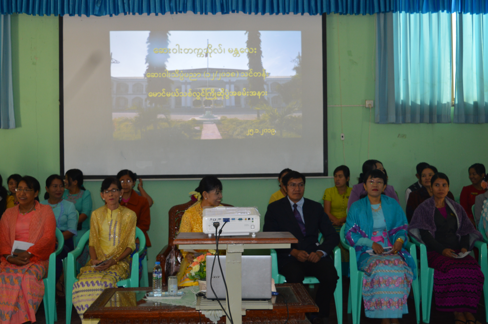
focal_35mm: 44
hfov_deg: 45.0
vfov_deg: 30.8
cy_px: 162
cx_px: 244
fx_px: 589
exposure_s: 1/60
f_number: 4.2
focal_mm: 29
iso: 500
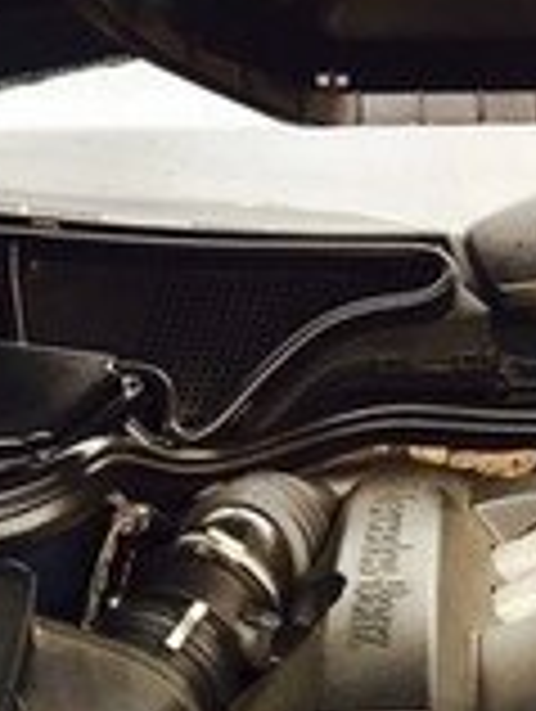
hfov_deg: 15.7
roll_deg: +1.8
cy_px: 824
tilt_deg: -32.8
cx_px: 622
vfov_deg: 20.3
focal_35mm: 91
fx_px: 1874
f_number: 2.2
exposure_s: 1/33
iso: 32
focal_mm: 4.15
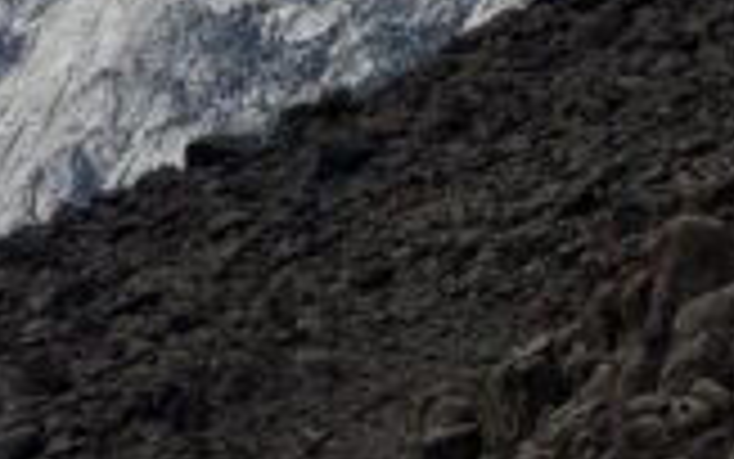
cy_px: -212
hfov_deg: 4.1
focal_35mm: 500
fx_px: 10005
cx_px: -748
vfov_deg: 2.6
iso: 20
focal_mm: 16.89
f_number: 2.8
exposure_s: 1/1125
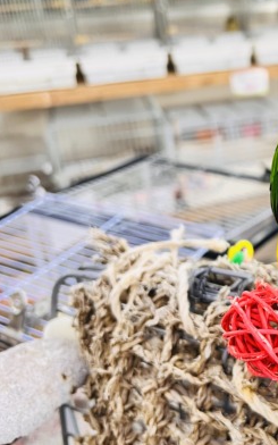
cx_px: 325
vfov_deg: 44.3
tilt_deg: -23.4
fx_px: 546
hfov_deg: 25.9
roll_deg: +2.4
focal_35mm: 45
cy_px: 194
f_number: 1.5
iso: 125
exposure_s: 1/50
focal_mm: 5.7
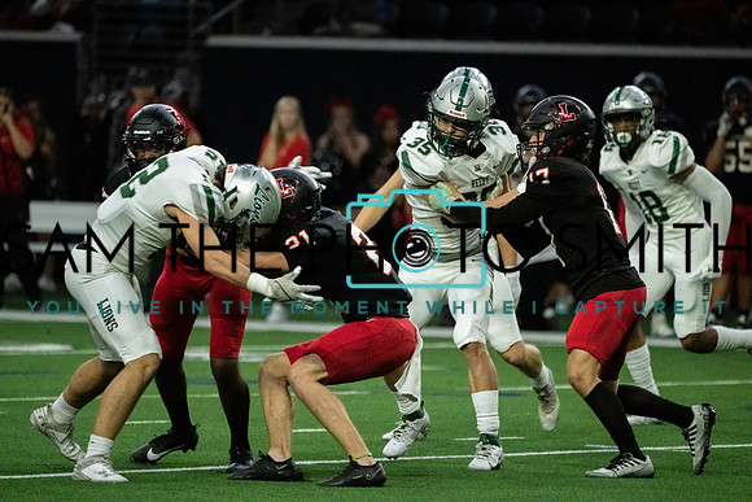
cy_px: 251
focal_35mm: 400
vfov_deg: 3.4
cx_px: 376
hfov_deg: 5.2
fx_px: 8357
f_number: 5.6
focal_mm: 400
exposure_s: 1/1250
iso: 12800
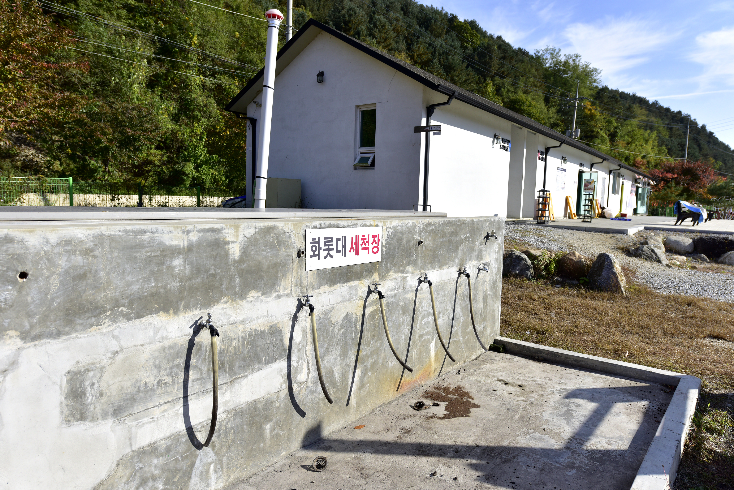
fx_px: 489
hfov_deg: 73.7
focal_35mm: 24
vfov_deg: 53.2
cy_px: 245
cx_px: 367
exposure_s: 1/1000
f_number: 5.6
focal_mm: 24
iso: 200
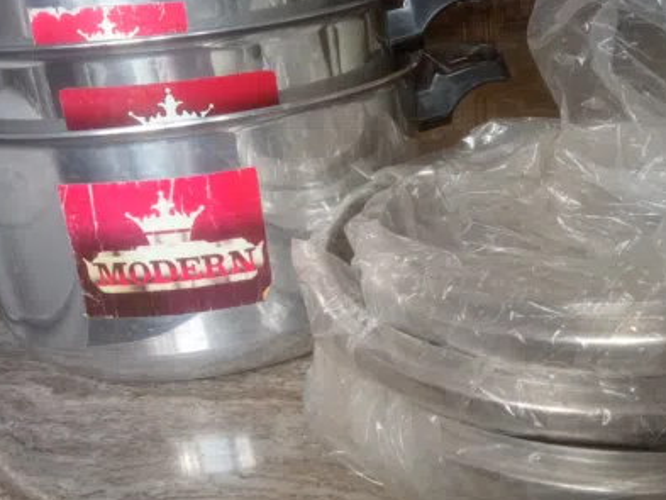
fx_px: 847
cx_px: 419
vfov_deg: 32.9
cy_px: 266
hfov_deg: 42.6
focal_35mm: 44
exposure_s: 1/33.3
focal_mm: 3.79
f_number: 2.2
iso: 114
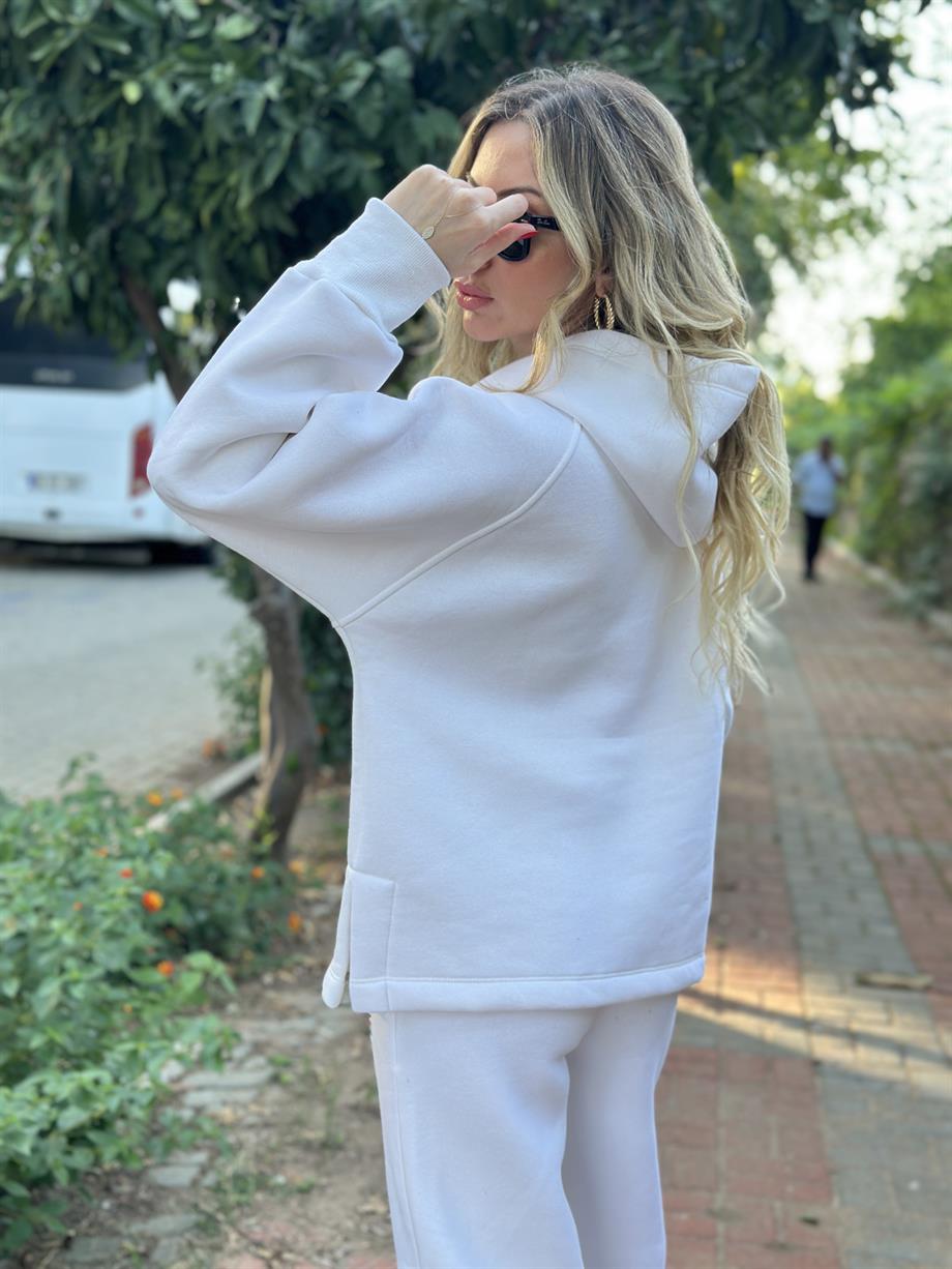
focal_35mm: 48
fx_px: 1759
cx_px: 476
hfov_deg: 30.3
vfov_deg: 39.6
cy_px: 634
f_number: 1.78
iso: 80
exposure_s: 1/174
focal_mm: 6.86
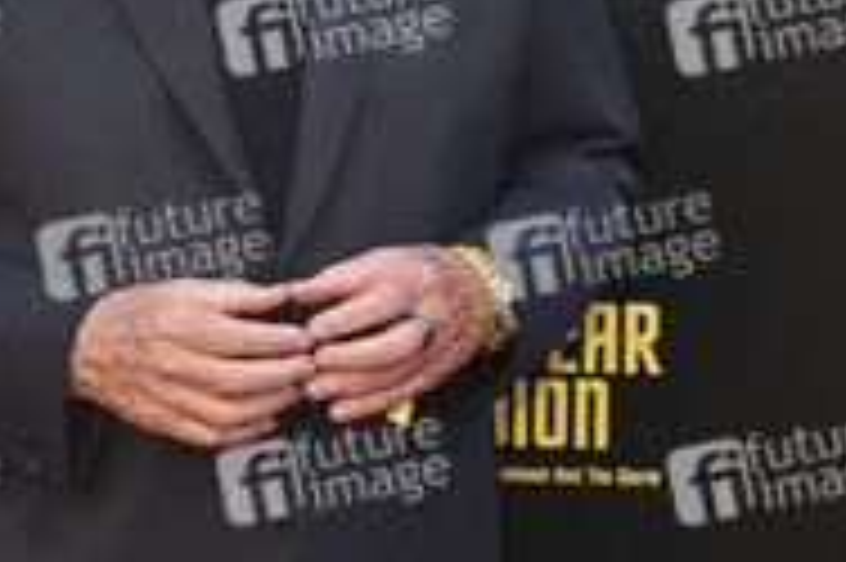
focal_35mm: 84
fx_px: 1972
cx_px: 214
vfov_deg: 15.7
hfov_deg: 24.0
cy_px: -90
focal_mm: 35
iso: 640
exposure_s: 1/250
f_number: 6.3
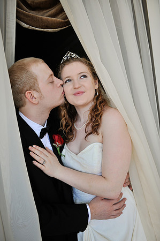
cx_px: 80
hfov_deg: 41.0
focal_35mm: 32
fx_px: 214
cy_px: 120
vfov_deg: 58.8
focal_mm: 32
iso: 500
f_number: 2.8
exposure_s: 1/1000
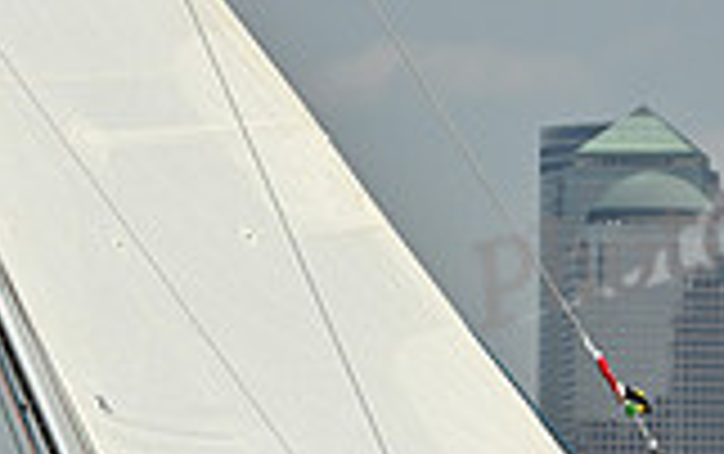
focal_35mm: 623
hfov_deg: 3.4
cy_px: 510
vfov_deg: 2.1
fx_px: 12306
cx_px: 243
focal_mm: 170
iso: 320
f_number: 13
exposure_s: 1/1250
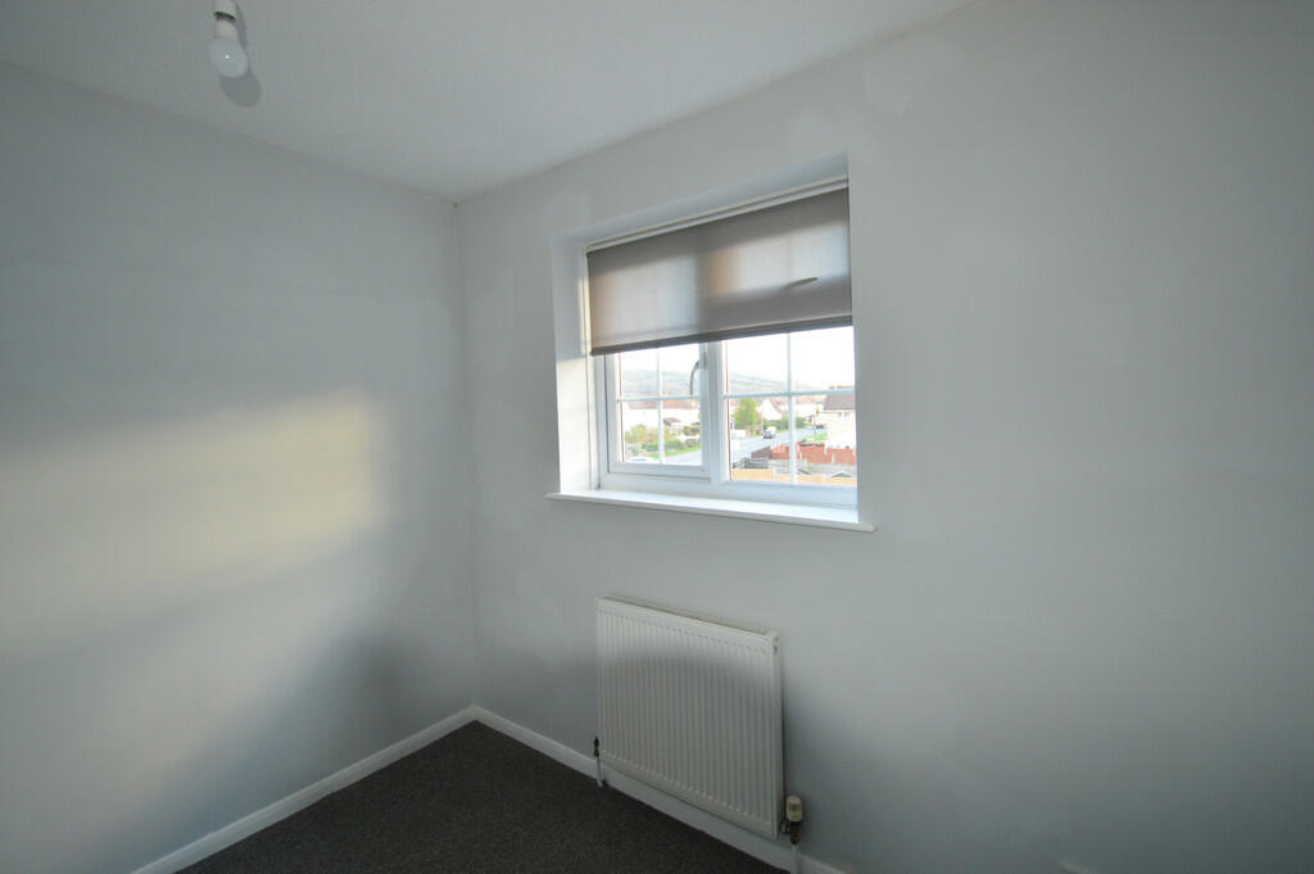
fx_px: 547
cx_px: 657
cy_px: 437
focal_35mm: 15
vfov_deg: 77.2
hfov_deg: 100.4
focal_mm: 10
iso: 400
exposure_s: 1/60
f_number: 3.5
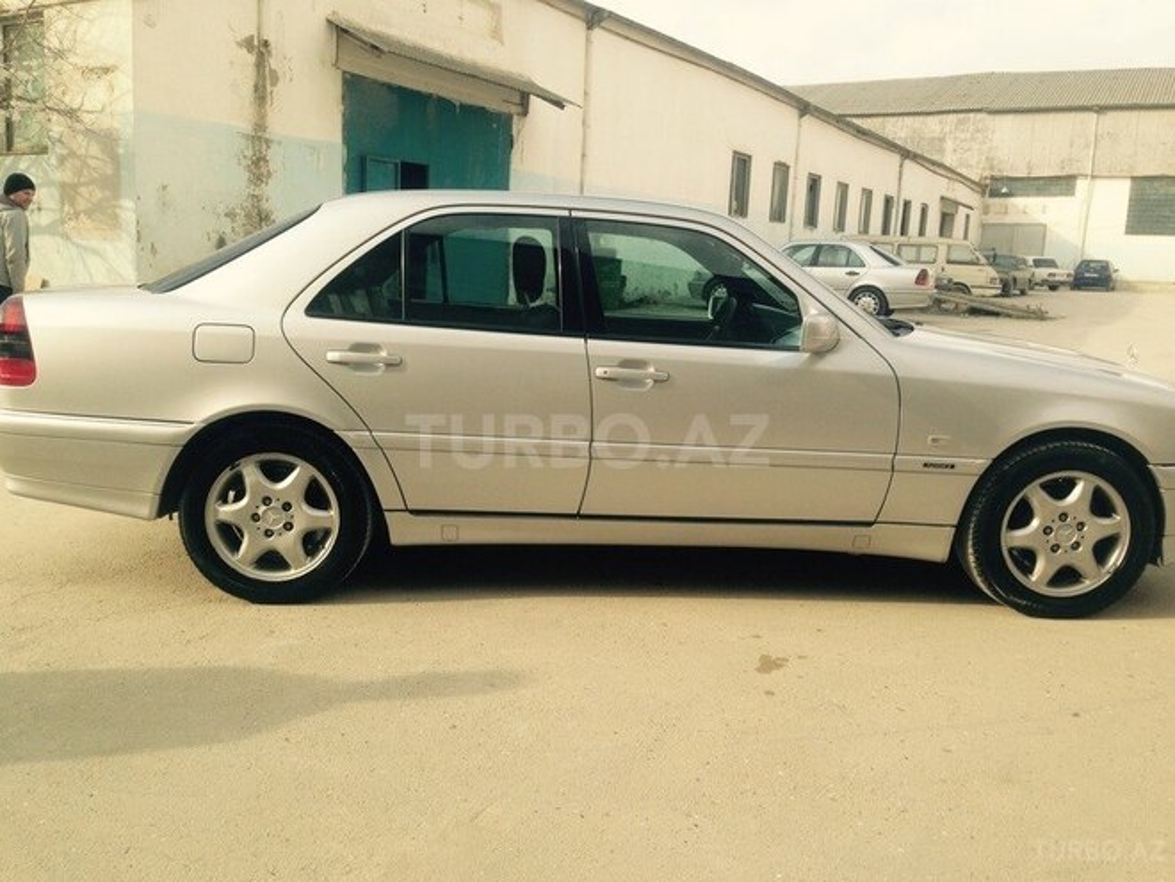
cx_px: 588
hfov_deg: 55.4
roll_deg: -0.8
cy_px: 441
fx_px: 1120
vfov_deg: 42.9
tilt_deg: -7.4
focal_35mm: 33
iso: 50
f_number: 2.4
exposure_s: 1/723
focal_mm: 4.12
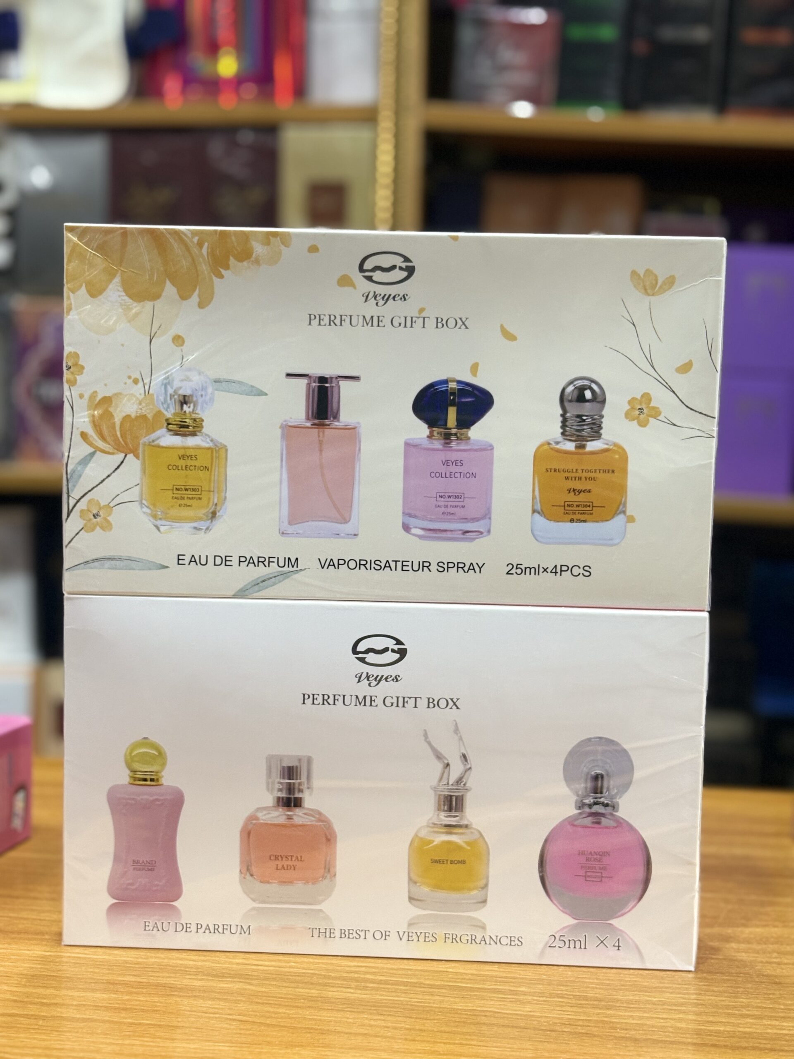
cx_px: 397
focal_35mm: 52
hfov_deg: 28.0
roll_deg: -0.1
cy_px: 530
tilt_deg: -6.2
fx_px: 1590
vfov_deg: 36.8
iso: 160
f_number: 1.6
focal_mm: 5.96
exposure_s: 1/33
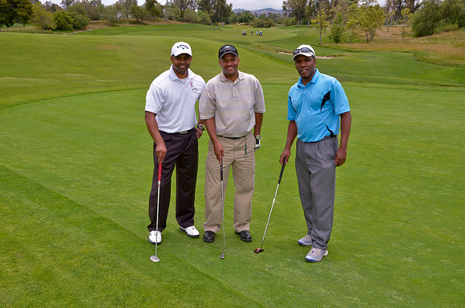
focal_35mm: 36
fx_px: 464
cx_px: 232
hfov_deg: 53.2
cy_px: 154
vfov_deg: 36.7
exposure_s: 1/200
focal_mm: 24
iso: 200
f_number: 13
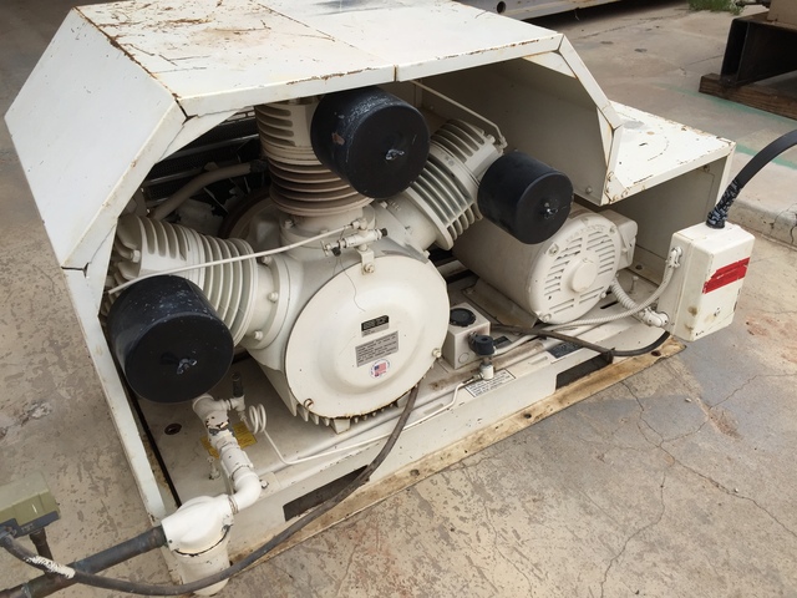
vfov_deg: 48.2
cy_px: 299
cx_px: 398
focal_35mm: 29
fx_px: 668
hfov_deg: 61.7
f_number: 2.2
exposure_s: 1/1163
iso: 32
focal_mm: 4.15
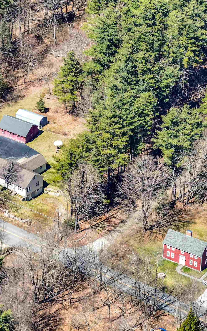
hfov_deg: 5.1
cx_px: 12
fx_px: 2302
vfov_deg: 8.2
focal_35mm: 255
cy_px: 152
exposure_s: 1/320
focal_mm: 30.71
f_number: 3.4
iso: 100
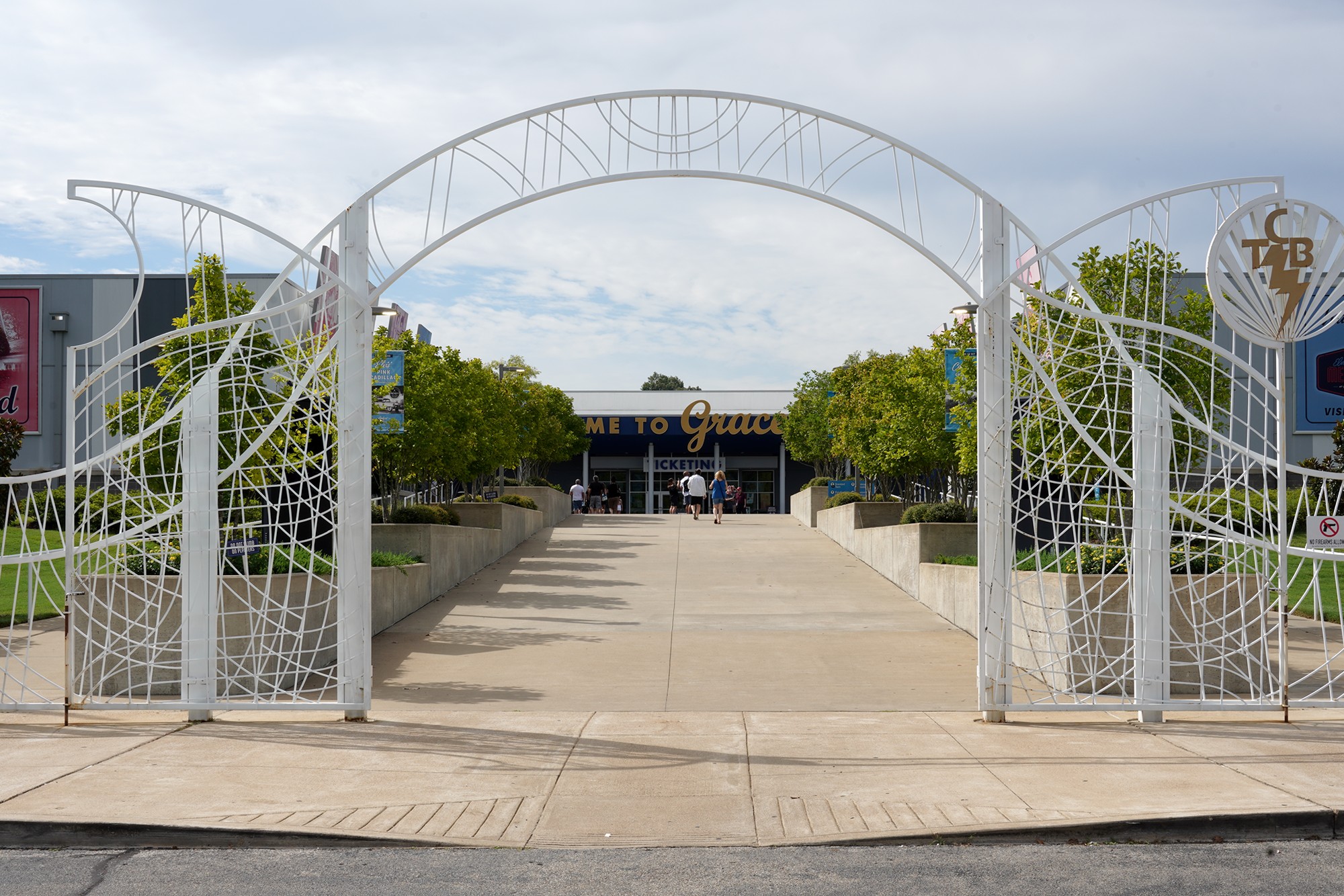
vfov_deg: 34.2
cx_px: 672
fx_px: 1456
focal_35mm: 39
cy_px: 448
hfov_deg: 49.5
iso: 100
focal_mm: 39
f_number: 18
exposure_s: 1/100
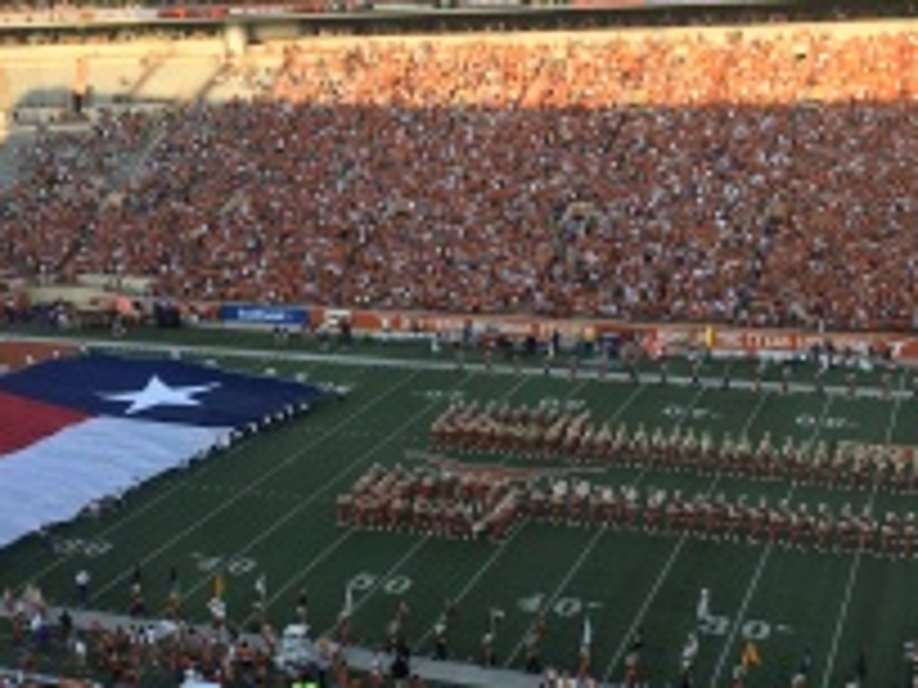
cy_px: 463
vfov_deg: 27.8
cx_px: 423
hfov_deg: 36.8
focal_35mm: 52
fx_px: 1379
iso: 25
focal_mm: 4.15
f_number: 2.2
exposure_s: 1/363
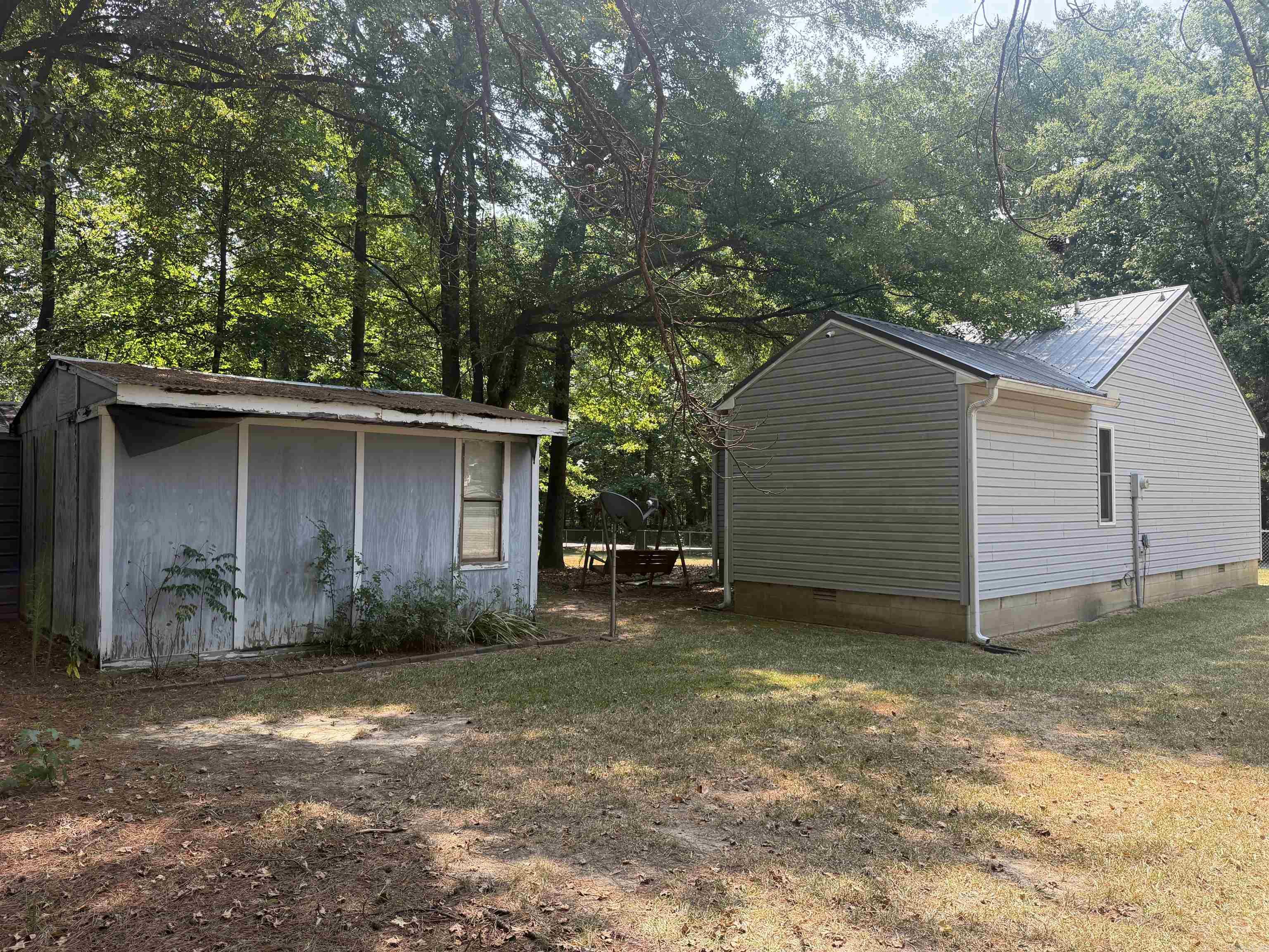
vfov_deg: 56.8
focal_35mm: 24
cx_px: 634
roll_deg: +0.0
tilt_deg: +2.0
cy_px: 476
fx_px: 880
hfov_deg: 71.6
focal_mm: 6.76
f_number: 1.78
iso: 100
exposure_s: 1/967
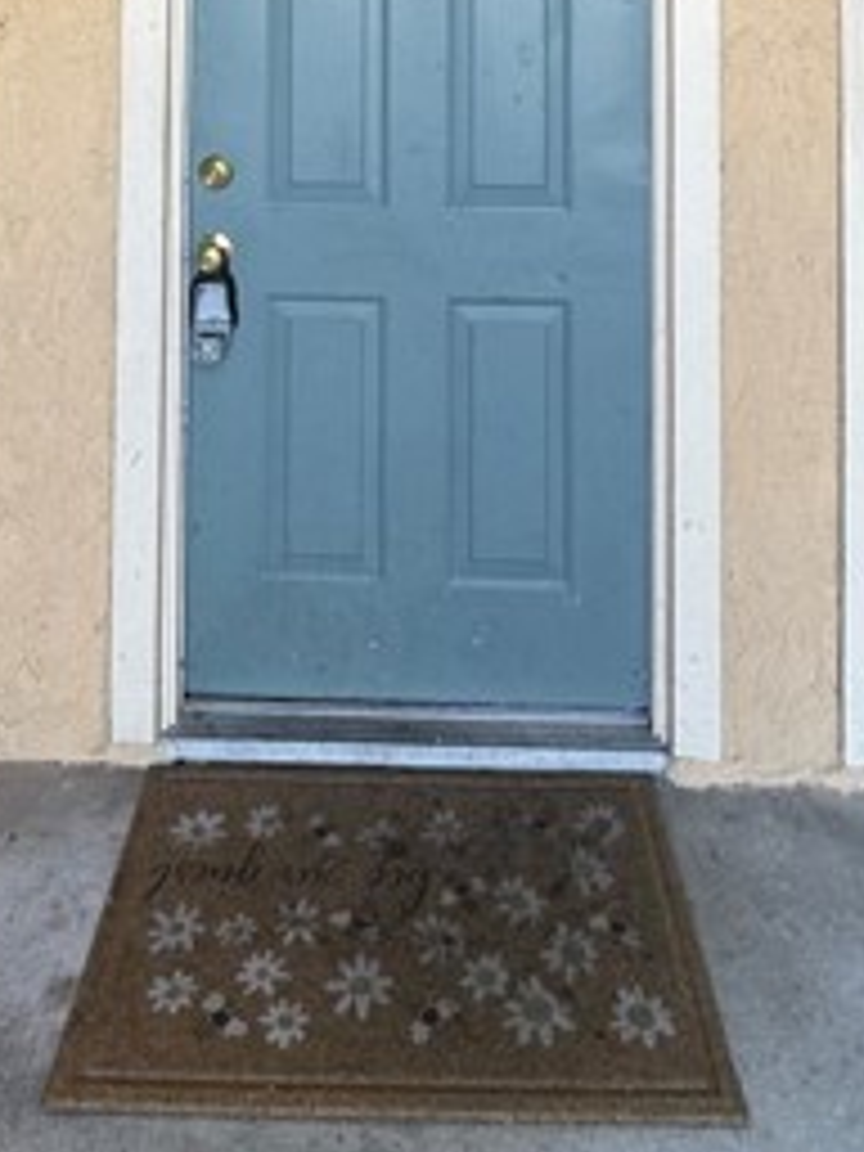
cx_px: 400
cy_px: -104
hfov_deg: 40.7
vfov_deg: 42.1
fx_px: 1165
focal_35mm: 35
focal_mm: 2.22
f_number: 2.2
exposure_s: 1/99
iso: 100
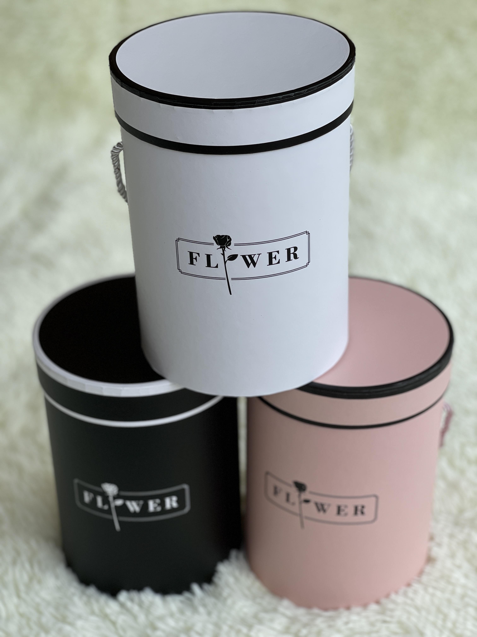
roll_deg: +2.7
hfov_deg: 22.9
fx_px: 1176
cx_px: 238
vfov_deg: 30.3
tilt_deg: -34.0
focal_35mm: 64
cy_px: 318
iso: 32
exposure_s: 1/1054
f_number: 2.2
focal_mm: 7.5
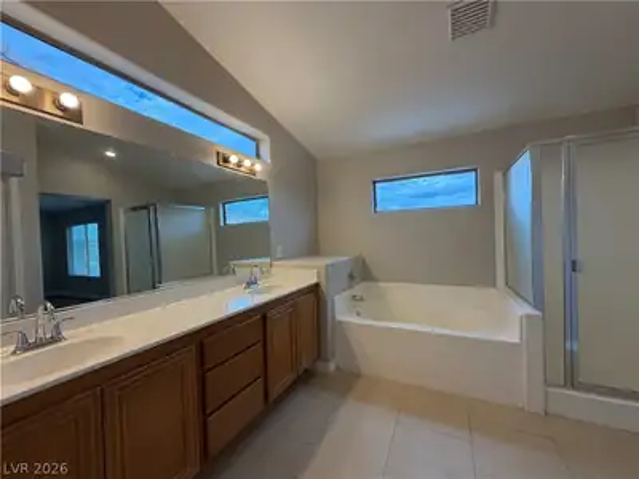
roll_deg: +2.2
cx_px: 320
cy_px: 240
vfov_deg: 85.7
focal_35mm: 14
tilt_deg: -0.9
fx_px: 258
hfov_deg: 102.1
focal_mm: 2.22
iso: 100
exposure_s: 1/120
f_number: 2.2
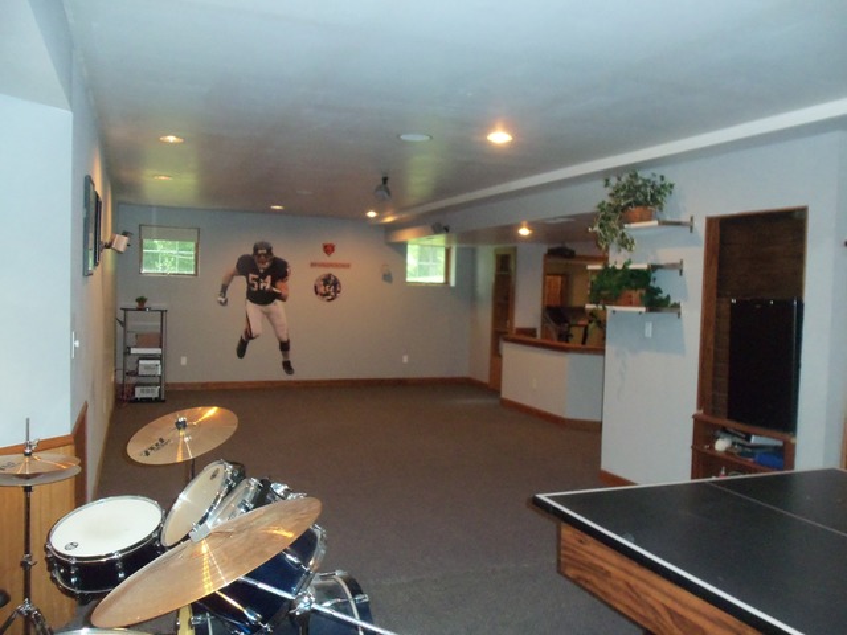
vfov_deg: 48.2
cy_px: 318
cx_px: 424
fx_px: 710
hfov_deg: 61.7
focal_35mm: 29
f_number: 3.4
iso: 250
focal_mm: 5.2
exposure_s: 1/30
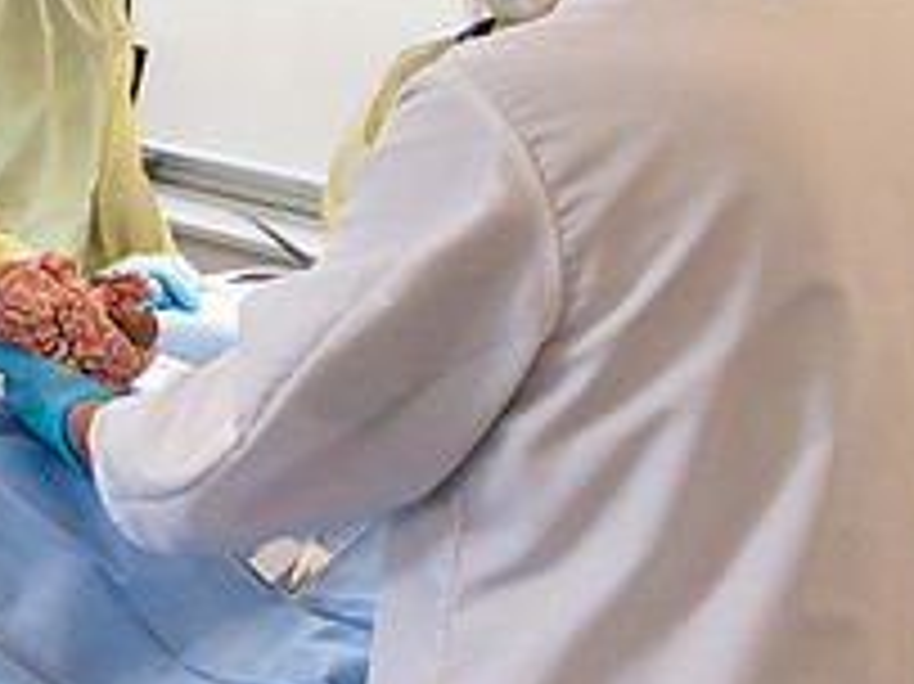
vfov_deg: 21.7
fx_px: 1742
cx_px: -95
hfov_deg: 27.0
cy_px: 61
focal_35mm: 66
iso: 500
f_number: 4.5
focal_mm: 24
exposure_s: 1/200
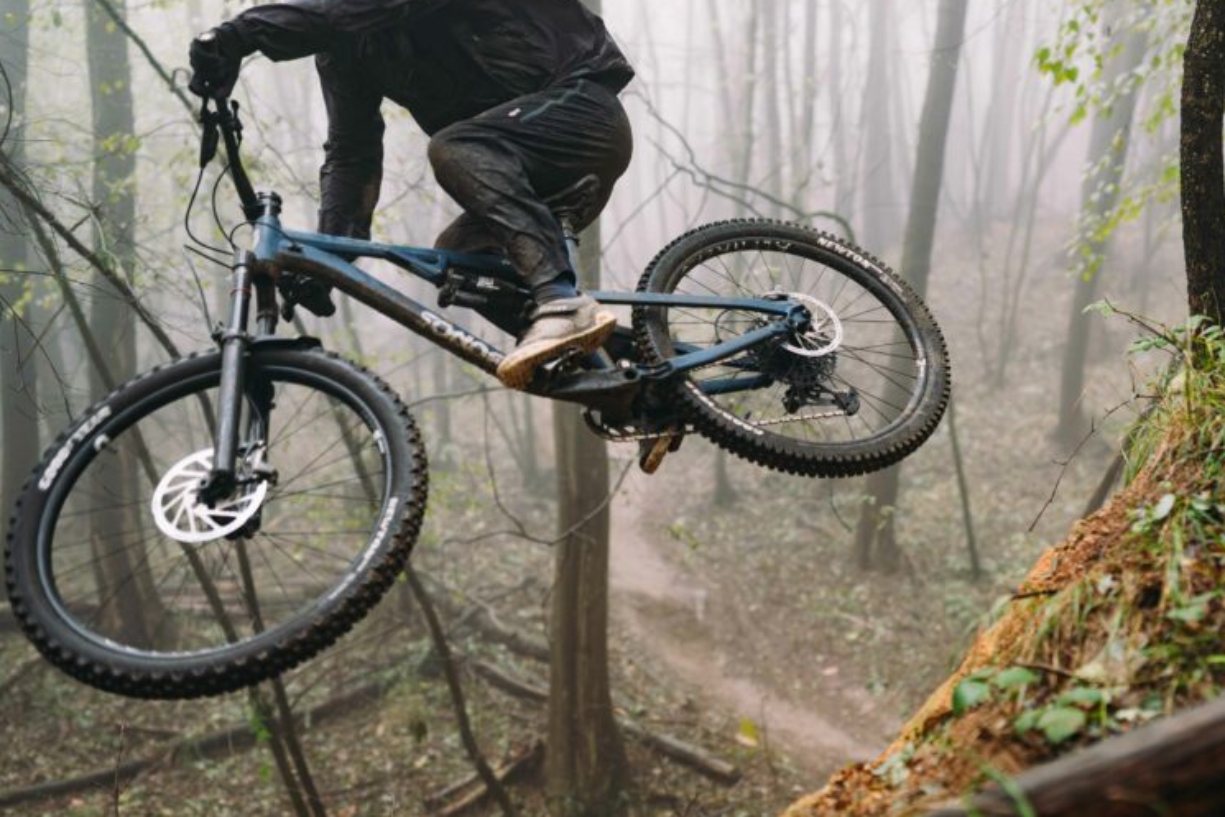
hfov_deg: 36.0
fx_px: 1872
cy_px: 382
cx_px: 788
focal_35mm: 55
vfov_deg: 24.6
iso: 1600
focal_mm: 40
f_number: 1.8
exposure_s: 1/1600
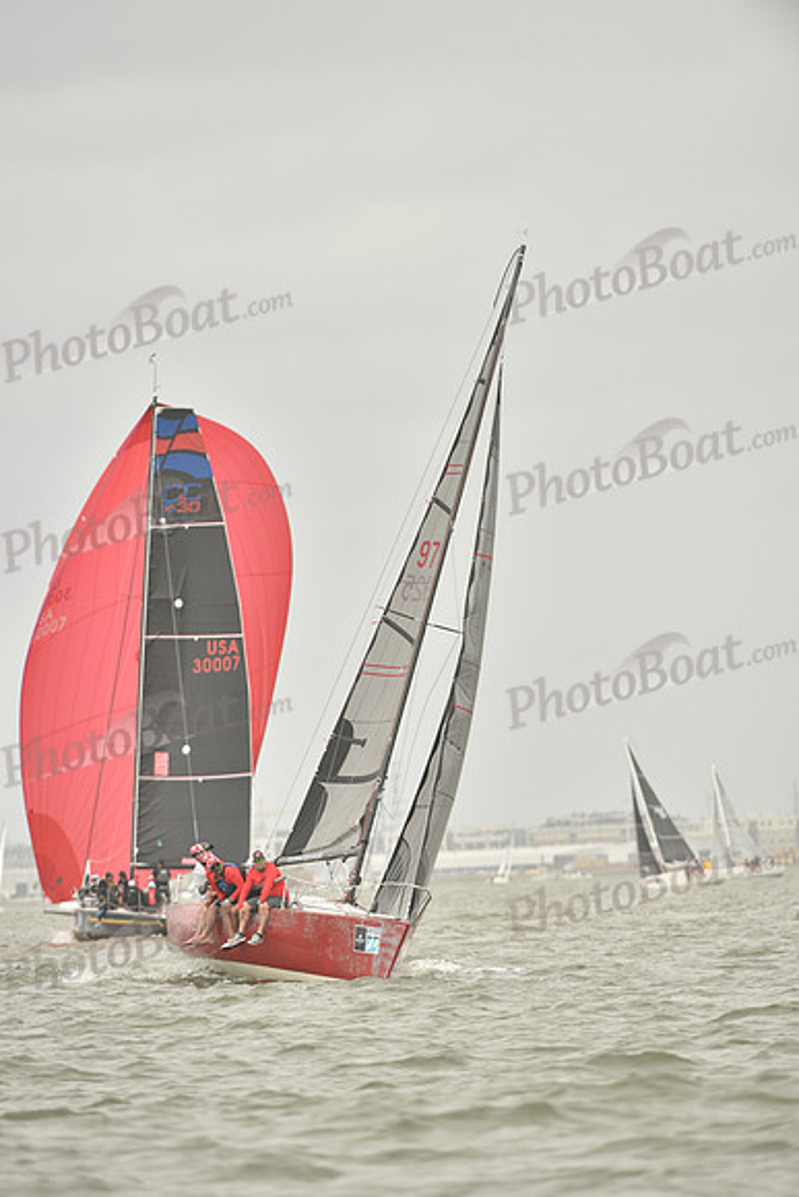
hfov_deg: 4.6
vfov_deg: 6.9
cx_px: 400
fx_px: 9981
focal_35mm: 300
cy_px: 598
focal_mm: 300
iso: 320
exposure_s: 1/1250
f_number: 6.3
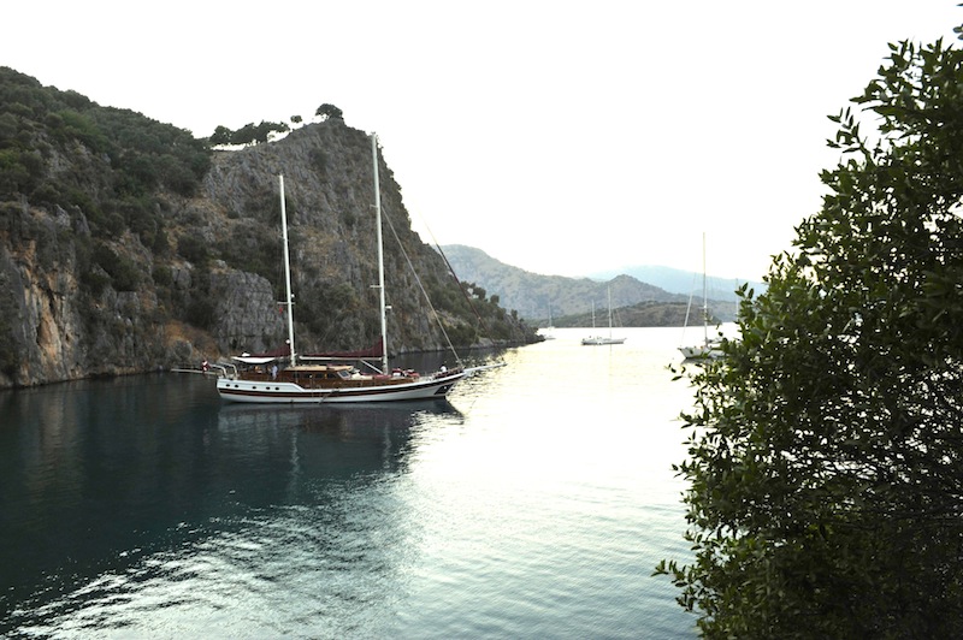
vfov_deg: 53.1
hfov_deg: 73.8
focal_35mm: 24
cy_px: 320
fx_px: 641
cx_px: 482
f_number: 8
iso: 800
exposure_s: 1/20
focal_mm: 24
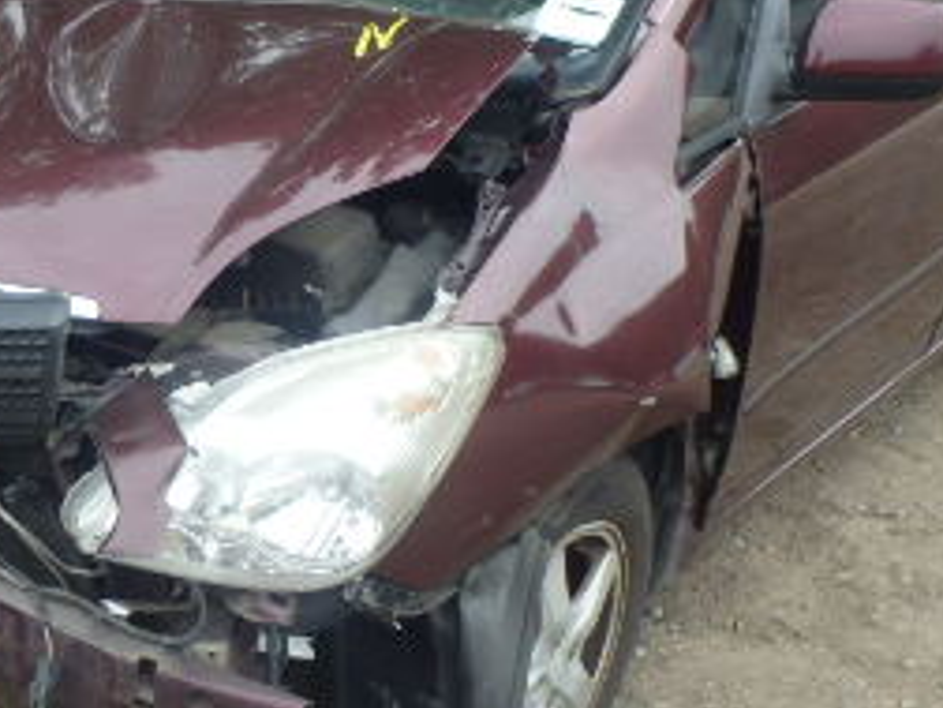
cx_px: 123
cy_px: 262
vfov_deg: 20.7
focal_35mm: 71
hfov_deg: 26.6
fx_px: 1934
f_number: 3.9
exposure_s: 1/160
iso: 125
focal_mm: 5
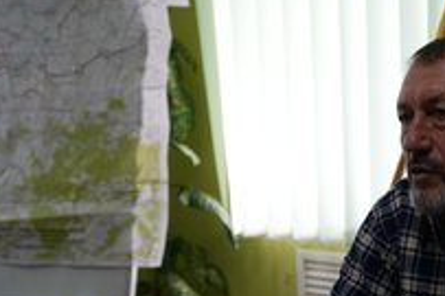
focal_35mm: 69
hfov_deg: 27.9
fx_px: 852
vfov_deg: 19.5
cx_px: 423
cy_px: 231
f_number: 3.5
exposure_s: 1/640
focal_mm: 35
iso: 2500
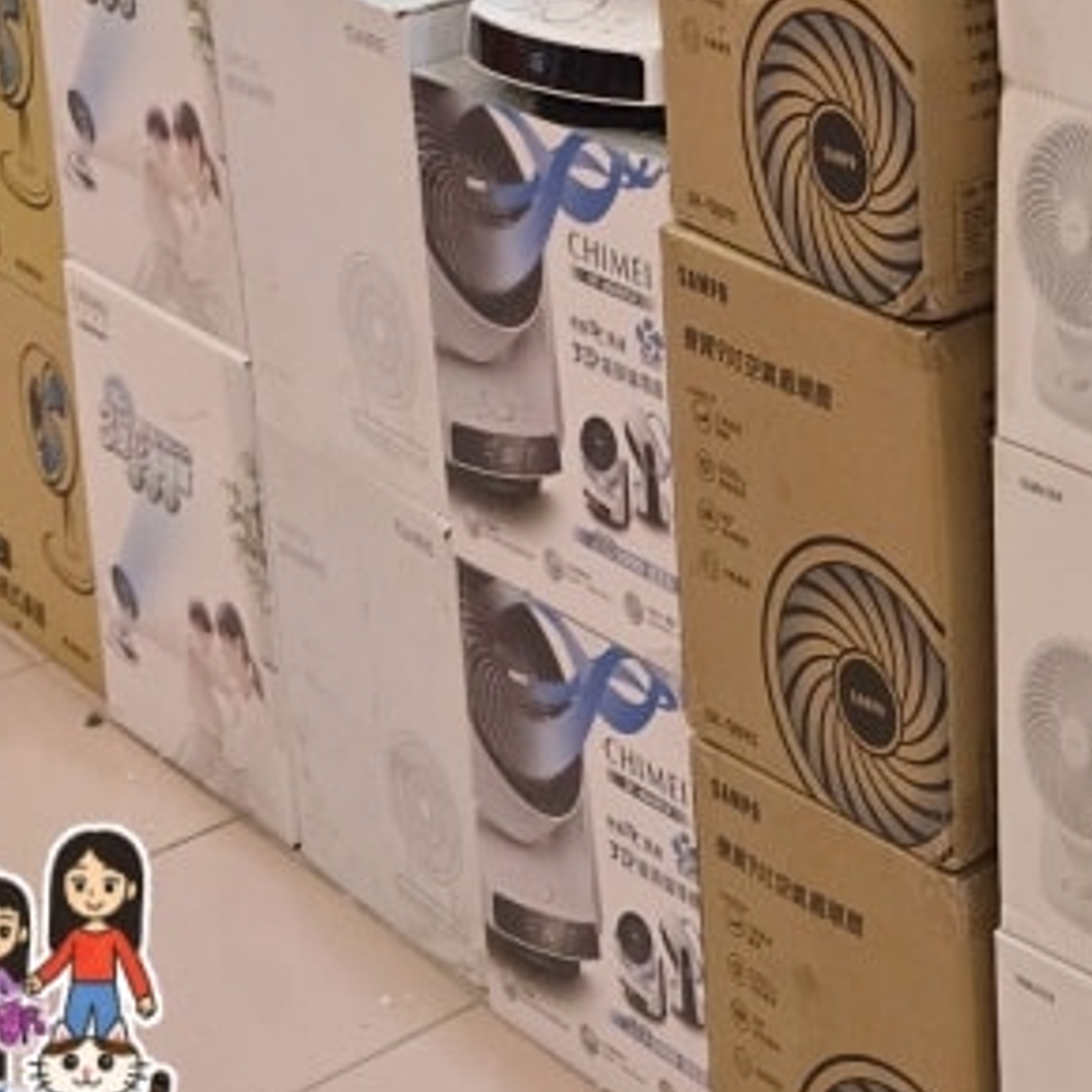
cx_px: 1905
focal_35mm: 84
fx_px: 2998
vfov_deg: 18.9
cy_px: -384
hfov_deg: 17.3
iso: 500
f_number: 1.7
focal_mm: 6.3
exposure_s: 1/120
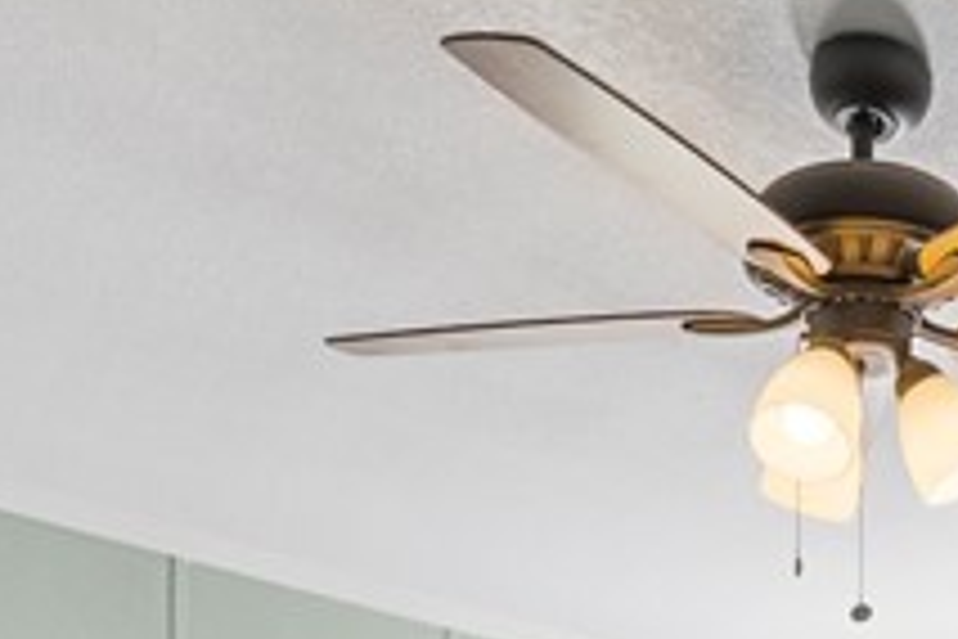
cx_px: 906
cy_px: 1132
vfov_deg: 18.0
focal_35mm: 61
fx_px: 1623
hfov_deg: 31.0
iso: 400
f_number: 8
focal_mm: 12
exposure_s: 1/60
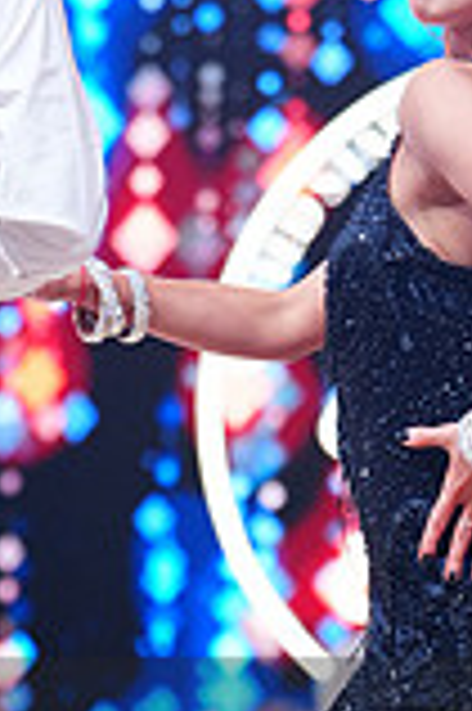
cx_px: 178
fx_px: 5065
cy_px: 810
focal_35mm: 257
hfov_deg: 5.3
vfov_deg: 8.0
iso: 1250
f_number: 2.8
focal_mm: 70
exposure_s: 1/500
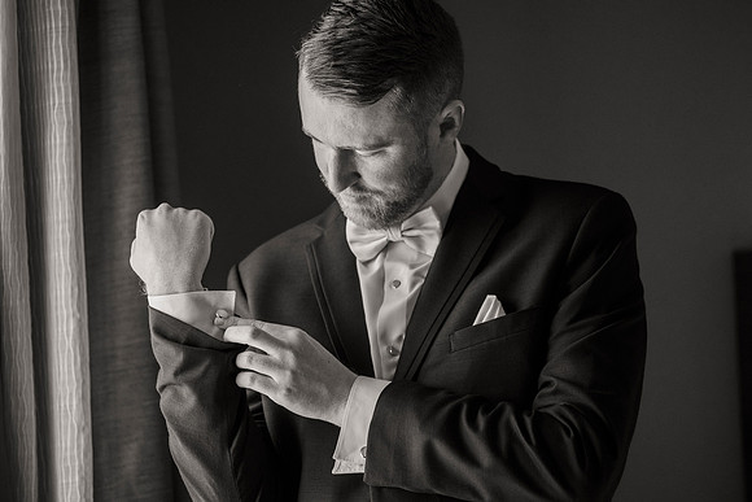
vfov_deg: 9.5
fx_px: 3029
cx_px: 376
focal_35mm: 145
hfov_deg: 14.2
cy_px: 251
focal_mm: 145
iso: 2500
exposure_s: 1/640
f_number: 3.5
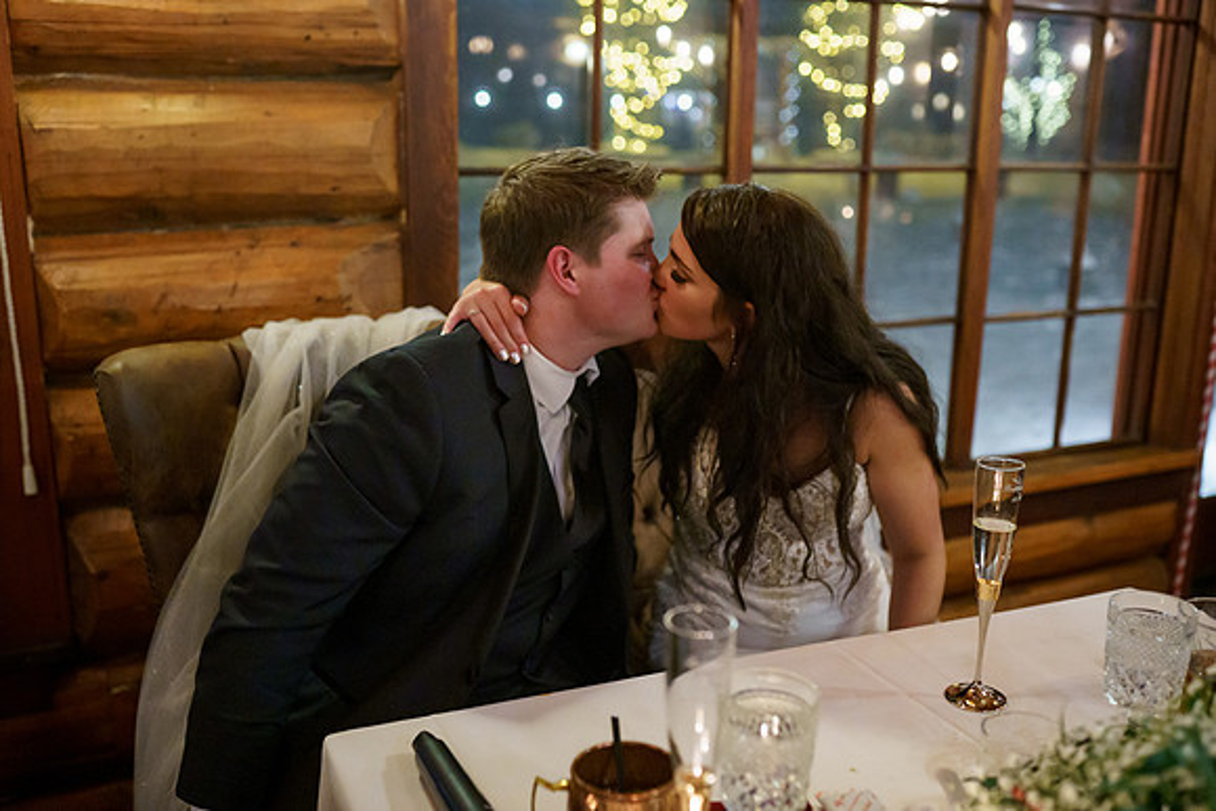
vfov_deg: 37.6
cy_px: 406
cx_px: 608
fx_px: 1191
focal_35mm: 35
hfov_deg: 54.1
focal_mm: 35
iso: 3200
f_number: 2.2
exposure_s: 1/250
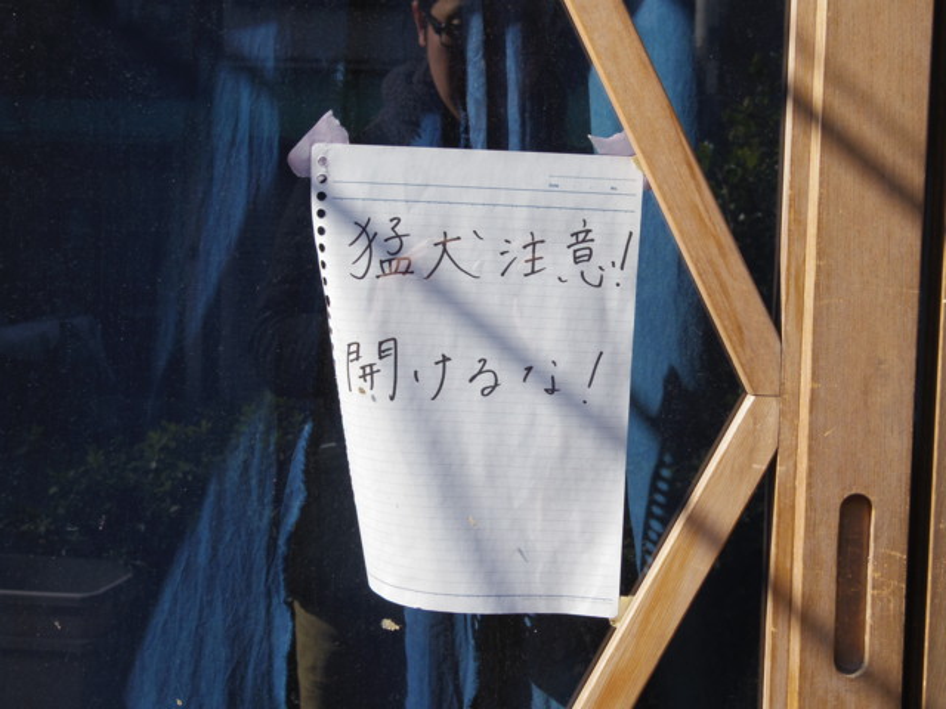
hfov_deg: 40.4
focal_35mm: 47
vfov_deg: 30.9
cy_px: 354
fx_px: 1284
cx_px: 473
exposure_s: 1/800
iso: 125
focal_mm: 8.5
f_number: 3.2
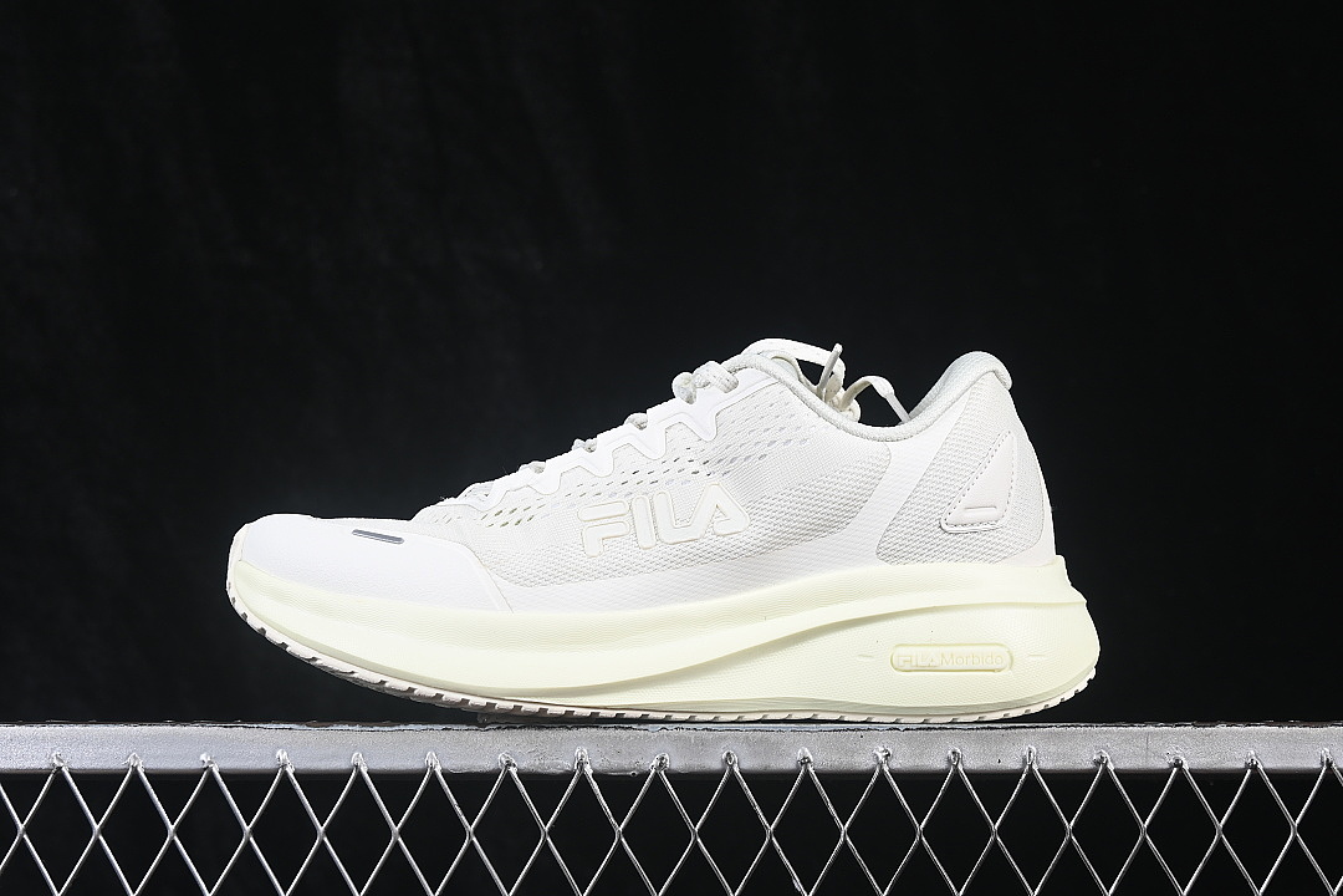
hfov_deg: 27.0
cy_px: 448
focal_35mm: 75
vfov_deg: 18.2
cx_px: 672
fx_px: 2798
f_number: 8
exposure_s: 1/80
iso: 160
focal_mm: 50
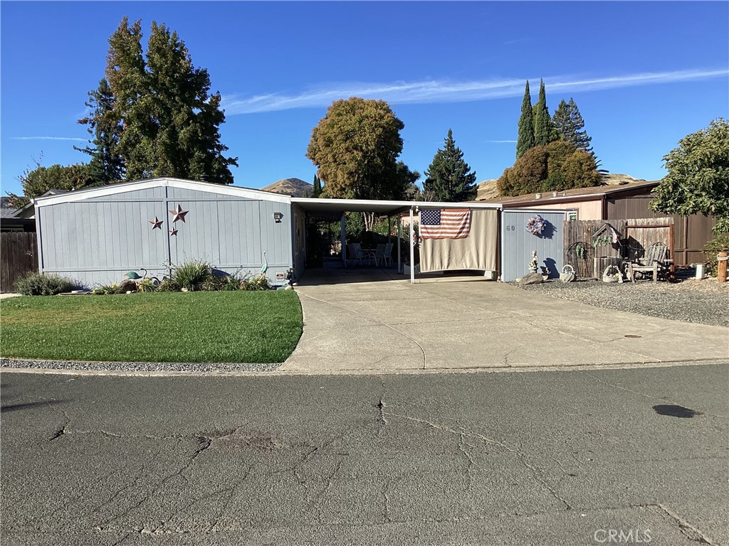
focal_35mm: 31
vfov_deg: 45.4
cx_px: 364
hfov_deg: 58.4
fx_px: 653
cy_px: 273
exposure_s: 1/1072
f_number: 2.4
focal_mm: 3.3
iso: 25
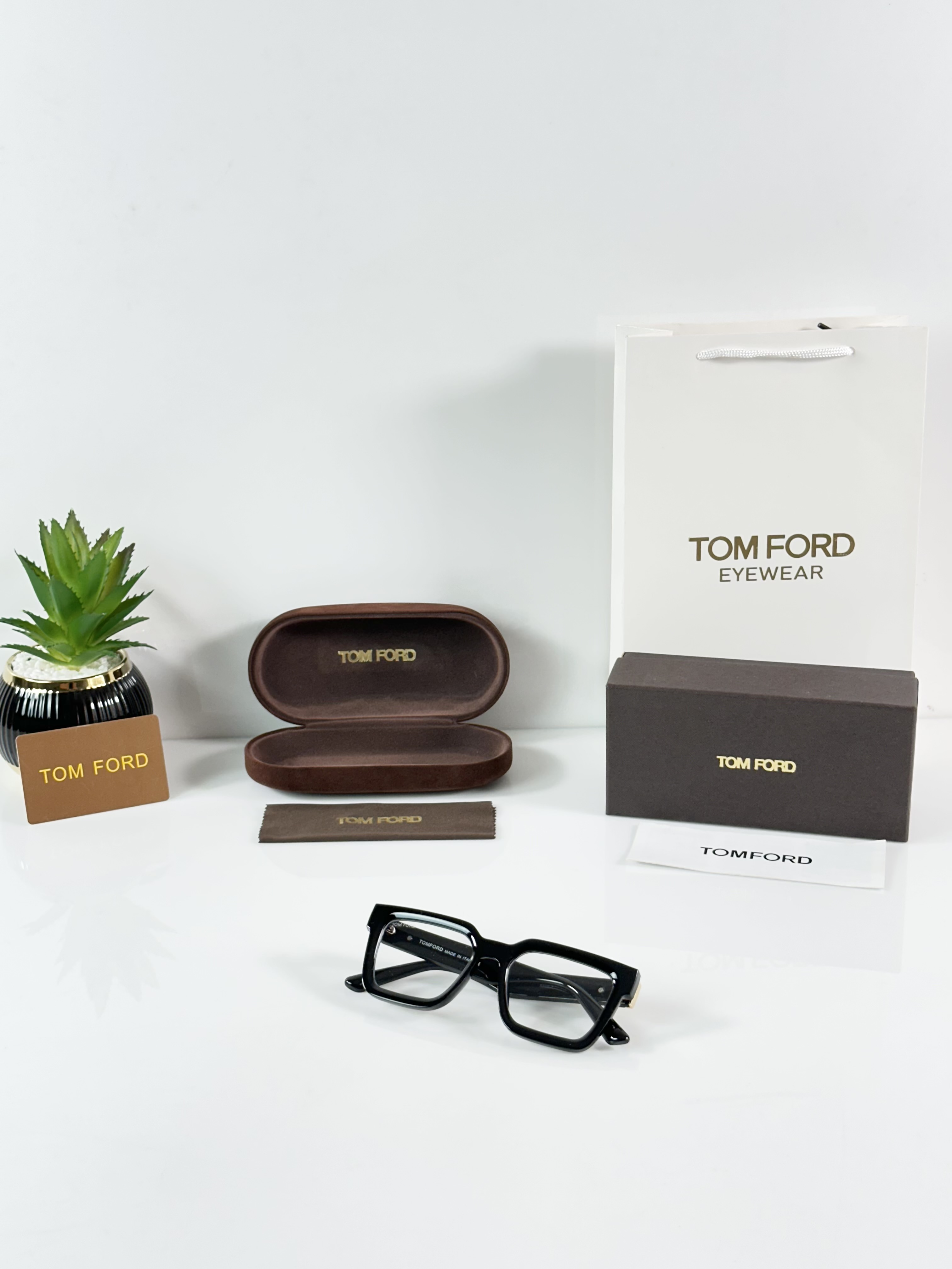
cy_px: 634
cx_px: 476
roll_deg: +1.1
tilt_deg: -19.1
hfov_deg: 30.3
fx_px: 1760
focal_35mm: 48
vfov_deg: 39.7
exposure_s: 1/100
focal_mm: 6.86
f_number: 1.78
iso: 80
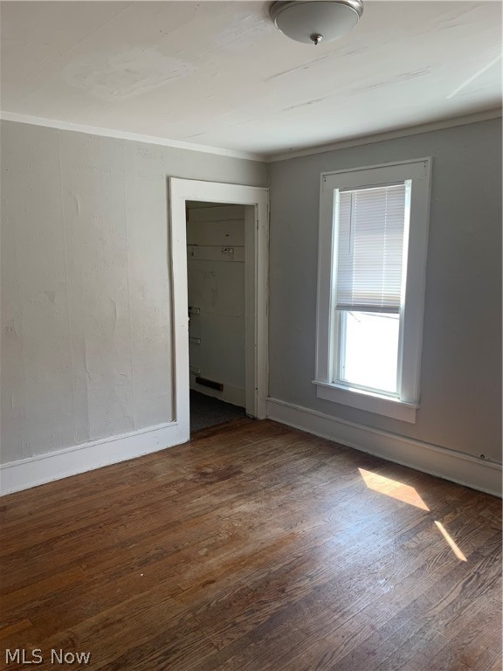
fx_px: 504
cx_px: 252
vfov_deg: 67.3
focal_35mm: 26
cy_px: 336
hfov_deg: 53.1
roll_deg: +0.0
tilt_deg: -8.3
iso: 64
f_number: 1.8
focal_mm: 4.25
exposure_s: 1/121
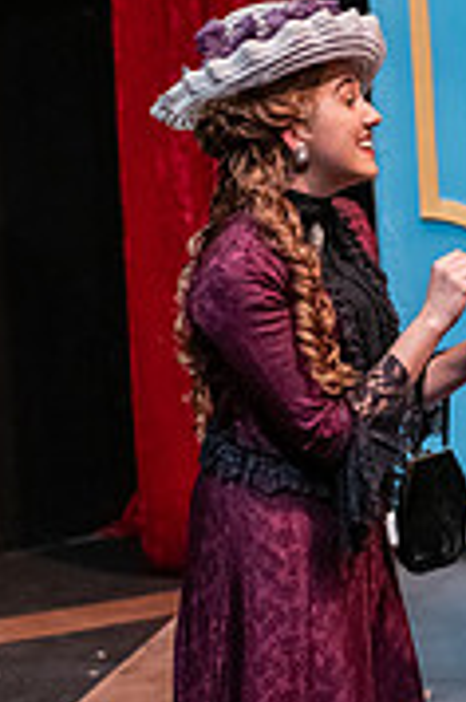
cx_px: 423
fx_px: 2963
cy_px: 335
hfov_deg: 9.0
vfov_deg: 13.5
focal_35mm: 152
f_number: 3.2
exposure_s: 1/200
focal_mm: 60
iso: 3200
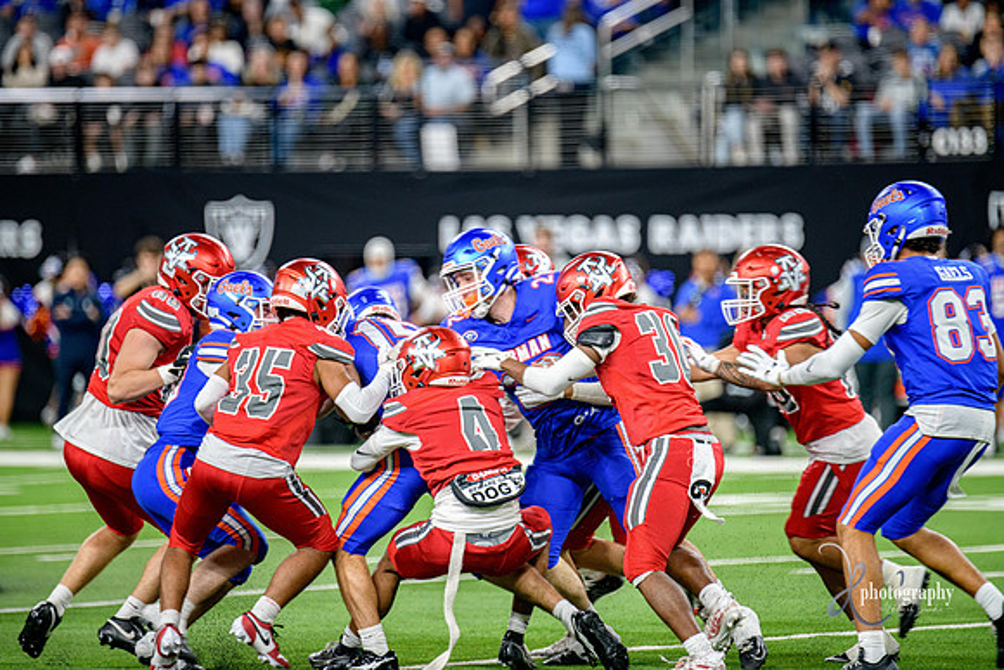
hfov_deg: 6.9
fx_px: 8368
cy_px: 335
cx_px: 502
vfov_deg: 4.6
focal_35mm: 300
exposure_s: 1/400
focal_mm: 300
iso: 1250
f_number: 2.8
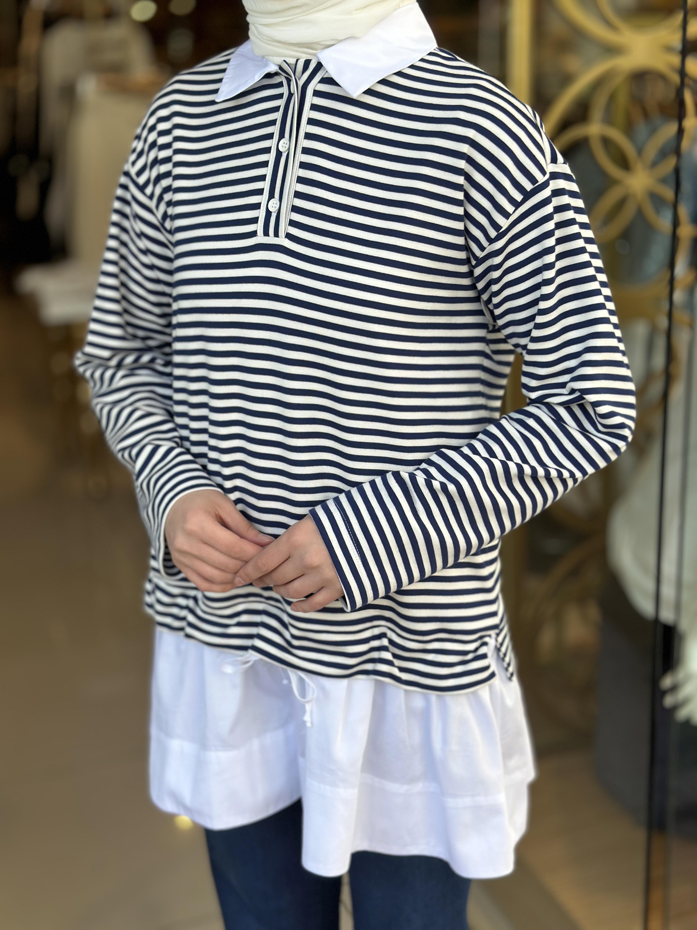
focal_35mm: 48
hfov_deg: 30.3
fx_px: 1289
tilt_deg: -17.1
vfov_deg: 39.7
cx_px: 348
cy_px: 465
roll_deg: +0.6
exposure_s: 1/843
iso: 80
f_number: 1.78
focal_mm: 6.86
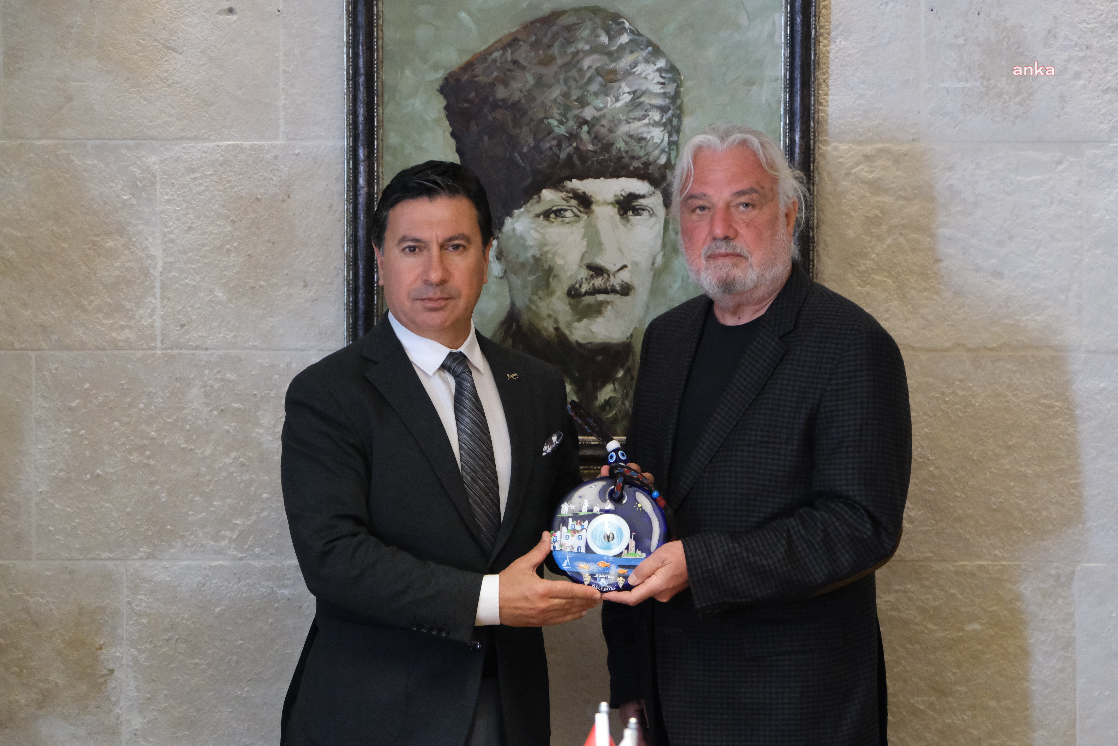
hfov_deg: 21.5
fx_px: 2950
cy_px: 373
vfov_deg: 14.4
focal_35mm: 95
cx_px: 559
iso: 6400
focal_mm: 63
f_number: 4
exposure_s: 1/200
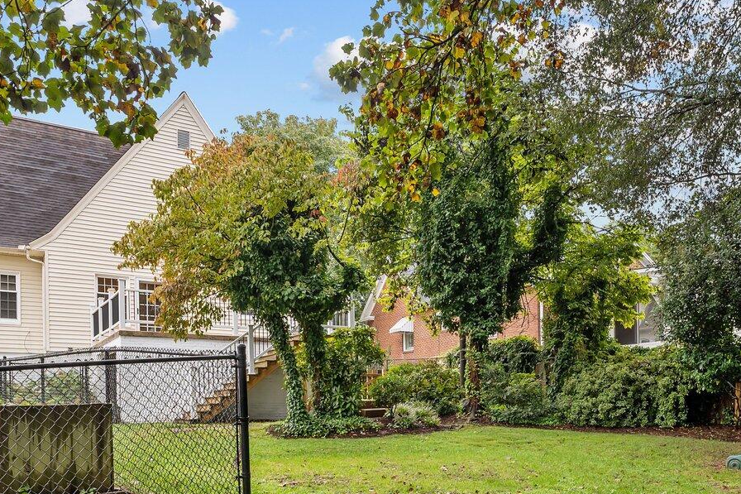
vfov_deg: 39.3
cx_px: 456
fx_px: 659
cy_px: 404
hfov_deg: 58.1
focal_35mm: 32
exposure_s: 1/30
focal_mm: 14
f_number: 7.1
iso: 200
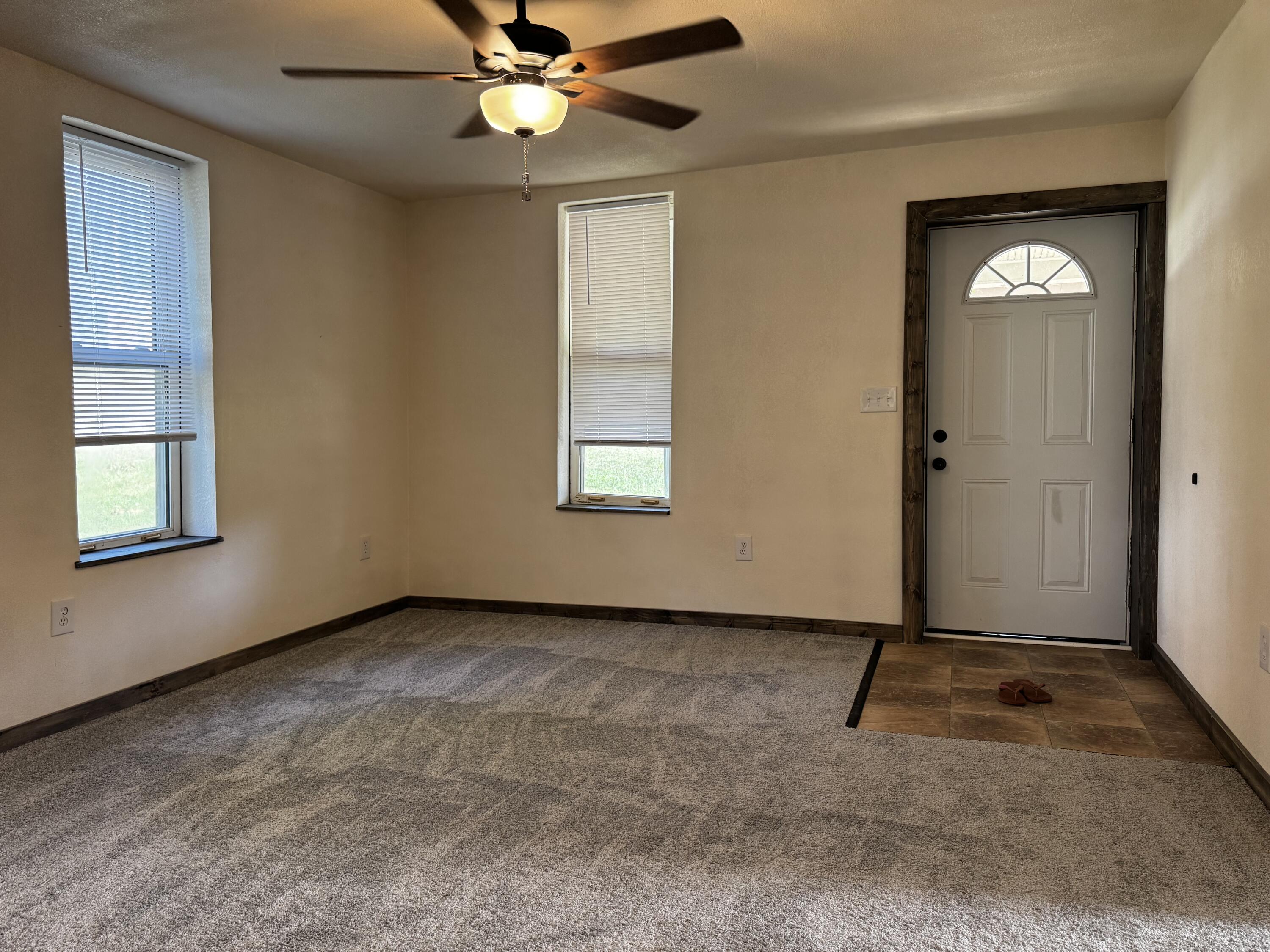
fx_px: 881
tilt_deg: -4.1
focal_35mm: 24
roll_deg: +0.6
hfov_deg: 71.6
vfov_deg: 56.8
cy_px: 476
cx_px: 635
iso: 200
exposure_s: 1/120
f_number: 1.78
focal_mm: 6.76
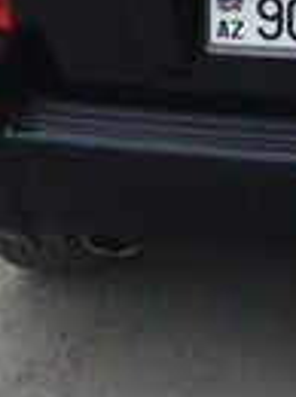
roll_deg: -0.9
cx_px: 369
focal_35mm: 111
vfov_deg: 16.7
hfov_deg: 12.9
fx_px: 1270
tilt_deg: -10.9
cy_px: -131
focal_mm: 4.15
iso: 80
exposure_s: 1/17
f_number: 2.2
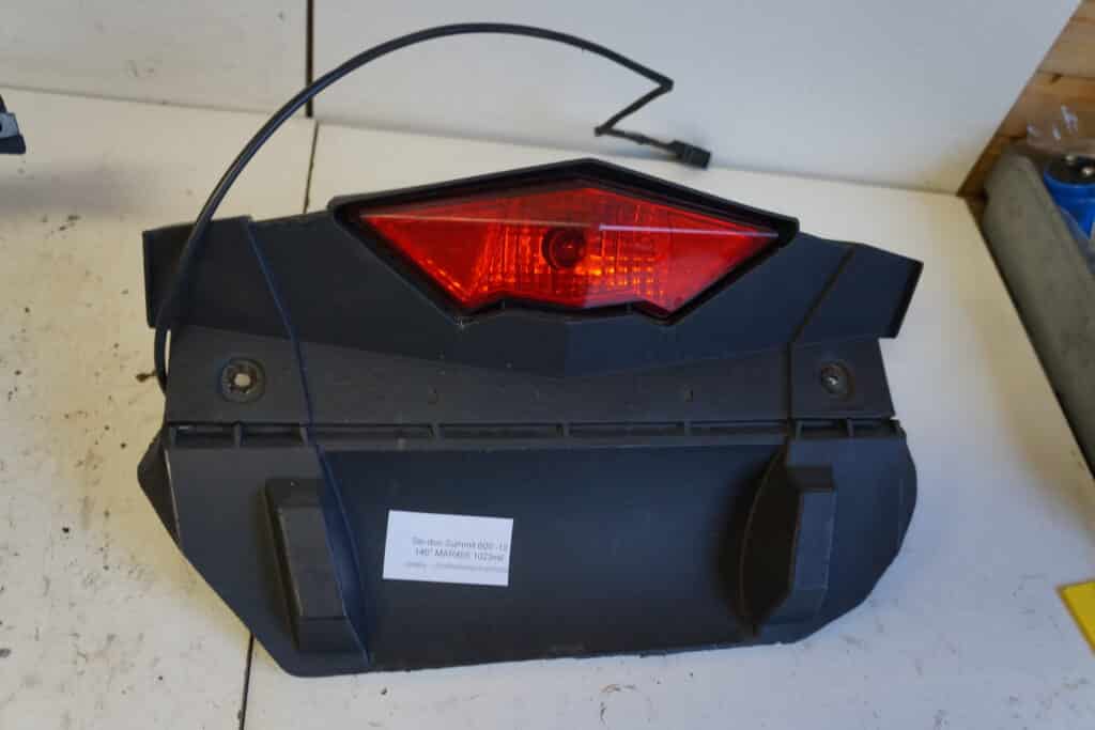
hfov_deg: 61.9
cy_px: 365
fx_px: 913
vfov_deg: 43.6
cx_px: 548
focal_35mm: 30
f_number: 3.5
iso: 800
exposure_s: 1/60
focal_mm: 20
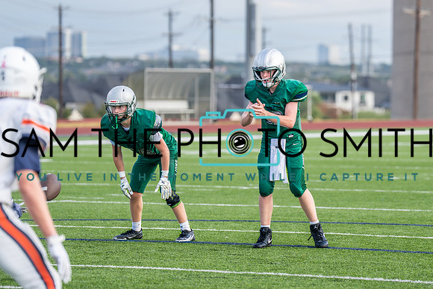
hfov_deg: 9.8
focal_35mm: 209
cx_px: 275
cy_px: 110
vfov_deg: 6.6
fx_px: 2517
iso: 500
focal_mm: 144
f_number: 2.8
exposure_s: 1/1600
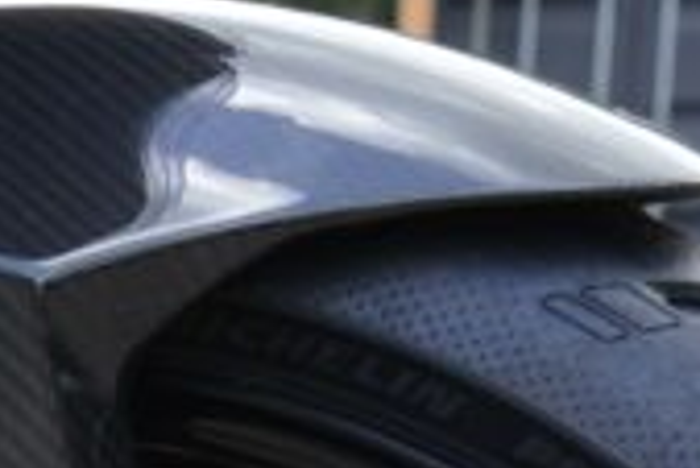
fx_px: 4028
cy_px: 1162
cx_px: -464
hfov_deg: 9.5
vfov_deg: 6.3
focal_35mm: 207
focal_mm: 35
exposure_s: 1/125
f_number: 6.3
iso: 400
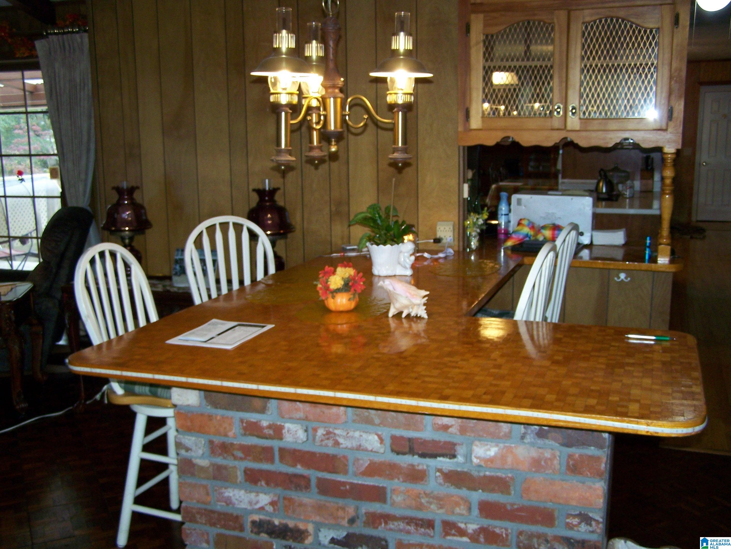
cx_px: 366
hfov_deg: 48.9
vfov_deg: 37.8
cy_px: 274
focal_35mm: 38
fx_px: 803
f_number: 2.8
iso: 160
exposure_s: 1/60
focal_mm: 6.3
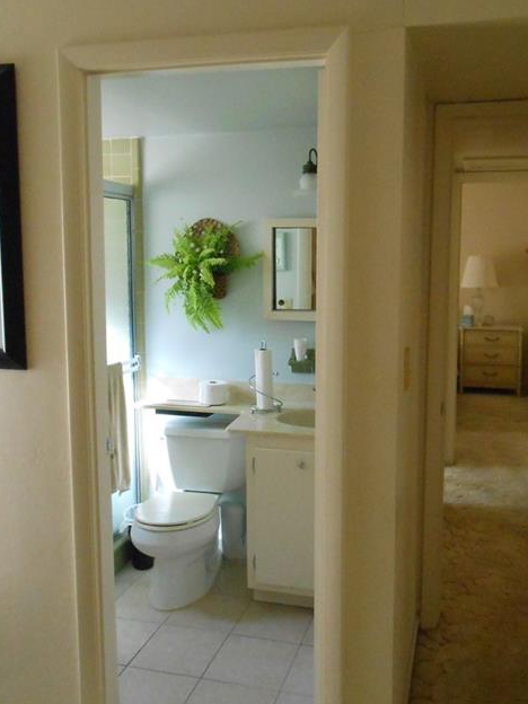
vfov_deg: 56.7
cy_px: 324
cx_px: 294
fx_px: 651
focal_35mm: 32
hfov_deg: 44.1
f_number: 3.5
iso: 800
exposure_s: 1/100
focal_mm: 4.6
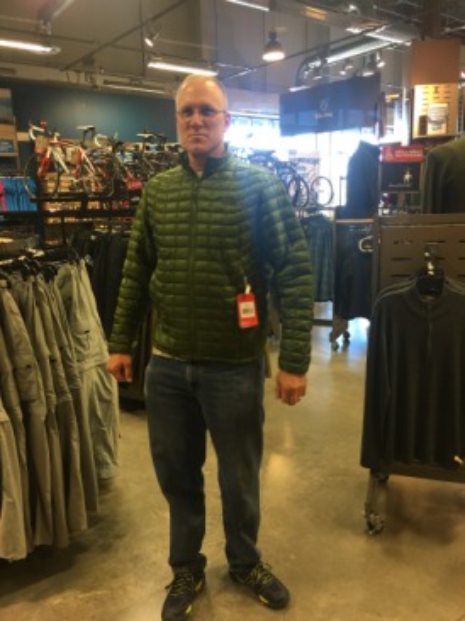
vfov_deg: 61.7
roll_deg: +2.5
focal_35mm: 29
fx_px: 520
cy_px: 310
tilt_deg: -9.9
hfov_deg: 48.2
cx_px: 232
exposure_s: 1/30
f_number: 2.2
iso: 100
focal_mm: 4.15
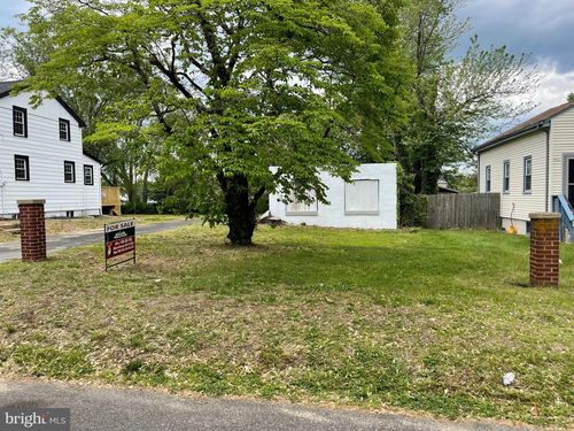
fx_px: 415
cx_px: 287
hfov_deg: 69.4
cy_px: 216
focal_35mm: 25
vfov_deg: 54.9
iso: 32
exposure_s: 1/1175
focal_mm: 5.1
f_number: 1.6
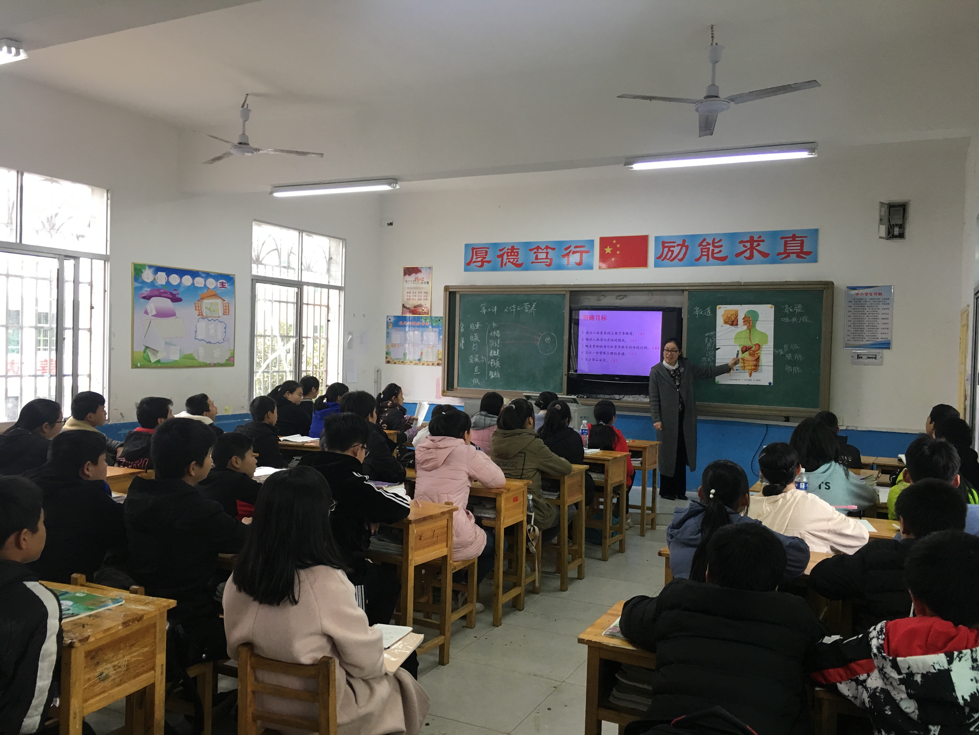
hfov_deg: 61.7
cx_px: 490
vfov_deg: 48.2
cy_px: 368
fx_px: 820
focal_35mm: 29
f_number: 2.2
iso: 64
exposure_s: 1/33
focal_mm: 4.15
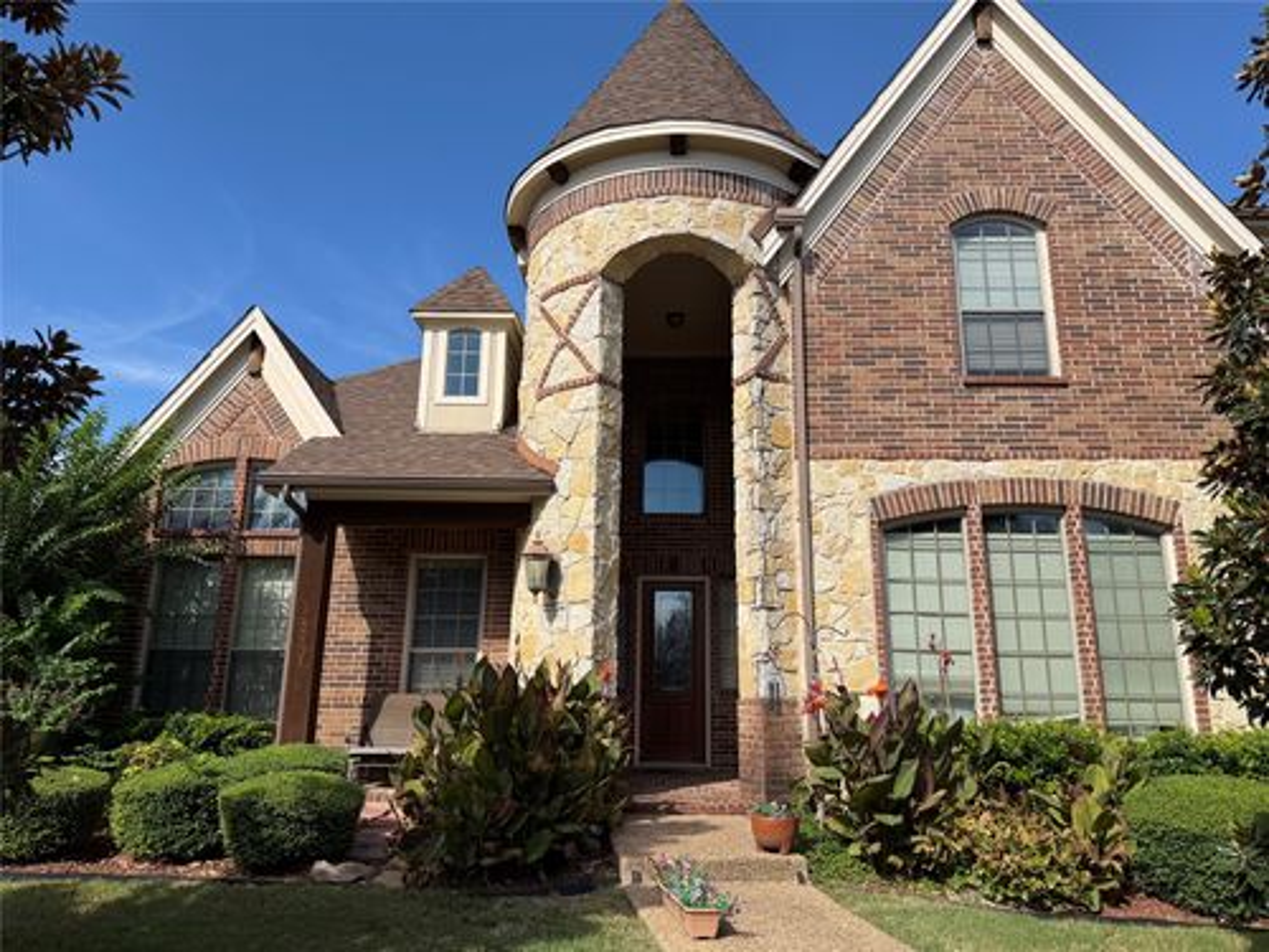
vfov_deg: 56.8
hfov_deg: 71.6
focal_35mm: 24
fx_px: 880
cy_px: 476
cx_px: 634
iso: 80
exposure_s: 1/4167
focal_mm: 6.76
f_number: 1.78
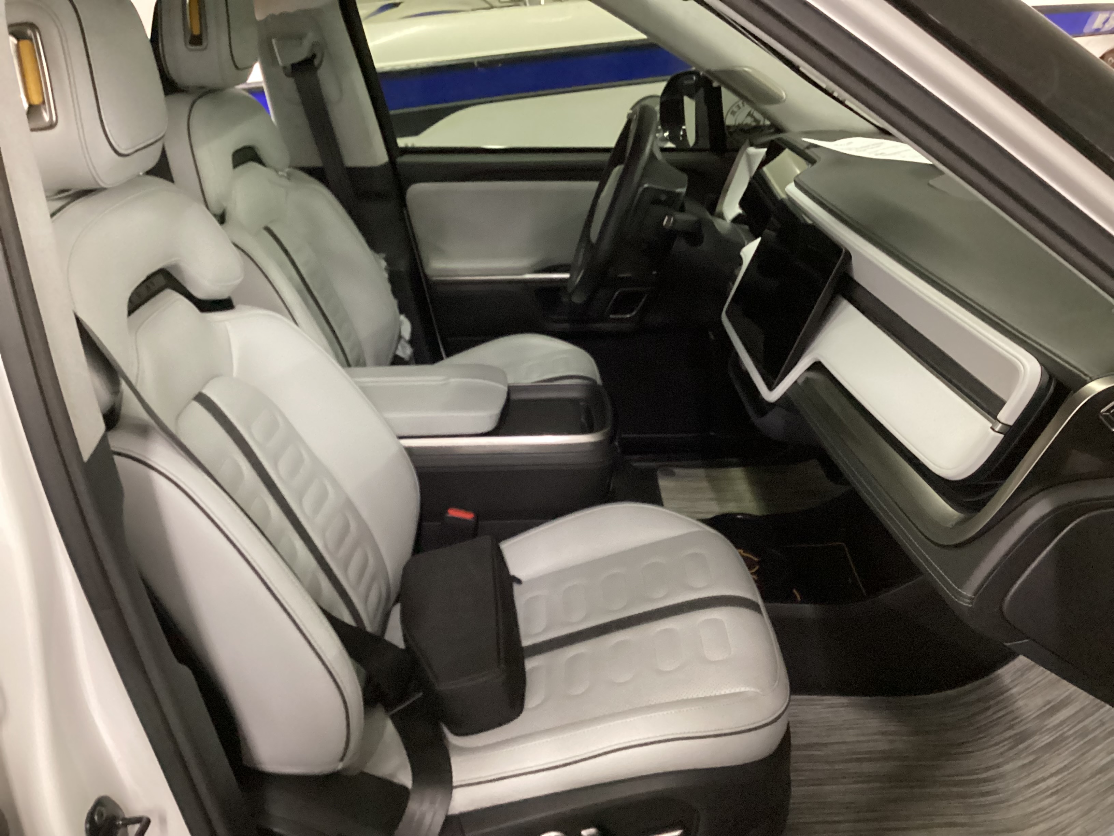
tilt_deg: -24.7
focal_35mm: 31
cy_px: 418
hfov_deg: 58.4
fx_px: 998
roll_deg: +0.8
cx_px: 557
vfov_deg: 45.4
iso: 640
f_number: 2.4
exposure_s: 1/25
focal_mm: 3.3
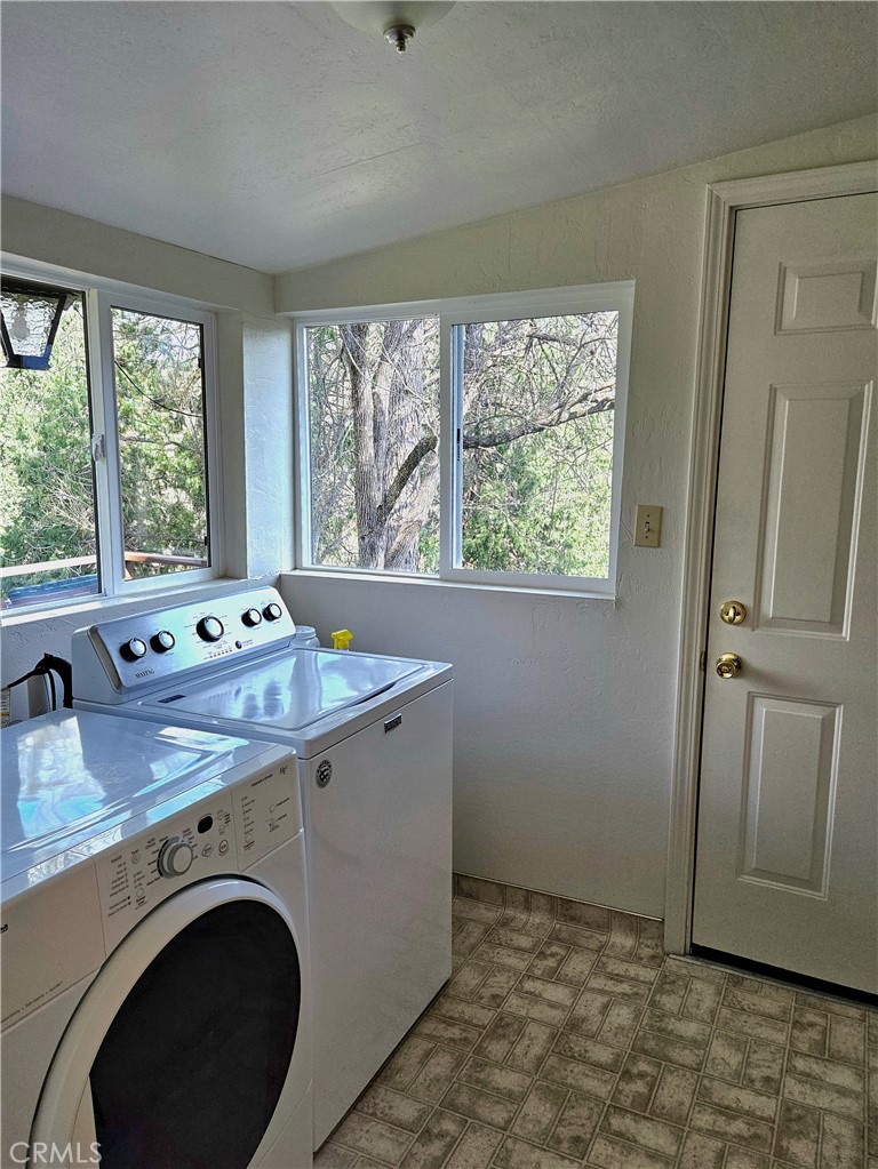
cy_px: 584
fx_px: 777
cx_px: 439
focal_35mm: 23
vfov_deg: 73.9
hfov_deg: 58.9
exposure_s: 1/370
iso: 250
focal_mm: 5.4
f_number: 1.8
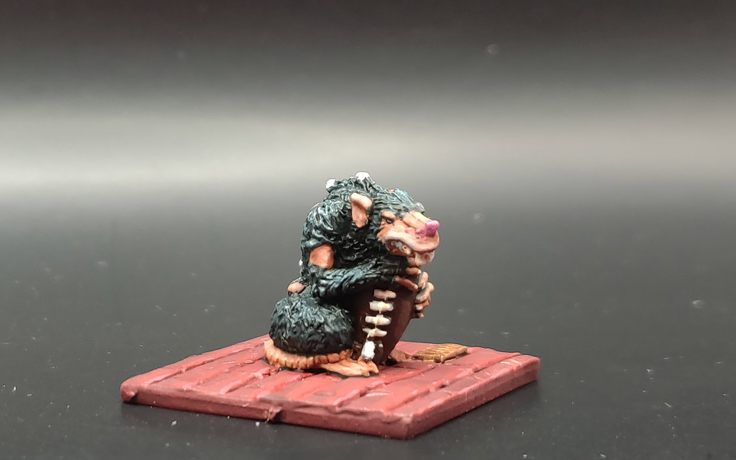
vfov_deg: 33.5
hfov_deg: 50.8
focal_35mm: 38
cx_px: 257
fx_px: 762
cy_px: 203
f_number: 1.7
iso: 400
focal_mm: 4.25
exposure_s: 1/33
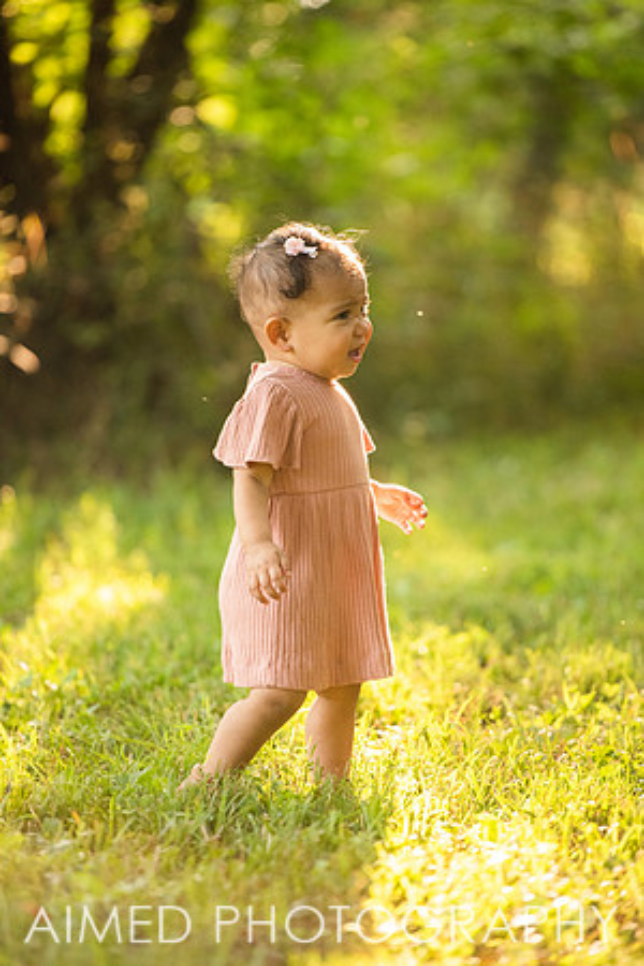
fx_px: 5232
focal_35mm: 195
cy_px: 483
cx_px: 322
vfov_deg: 10.5
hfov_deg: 7.0
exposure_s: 1/1000
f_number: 2.8
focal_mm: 195
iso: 2500
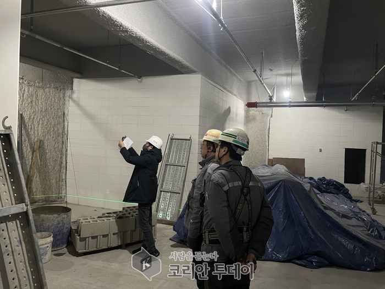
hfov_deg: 67.3
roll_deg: -5.0
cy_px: 144
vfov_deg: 53.1
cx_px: 192
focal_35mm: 26
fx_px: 289
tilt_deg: -0.2
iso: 250
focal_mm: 4.2
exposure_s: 1/60
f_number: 1.6
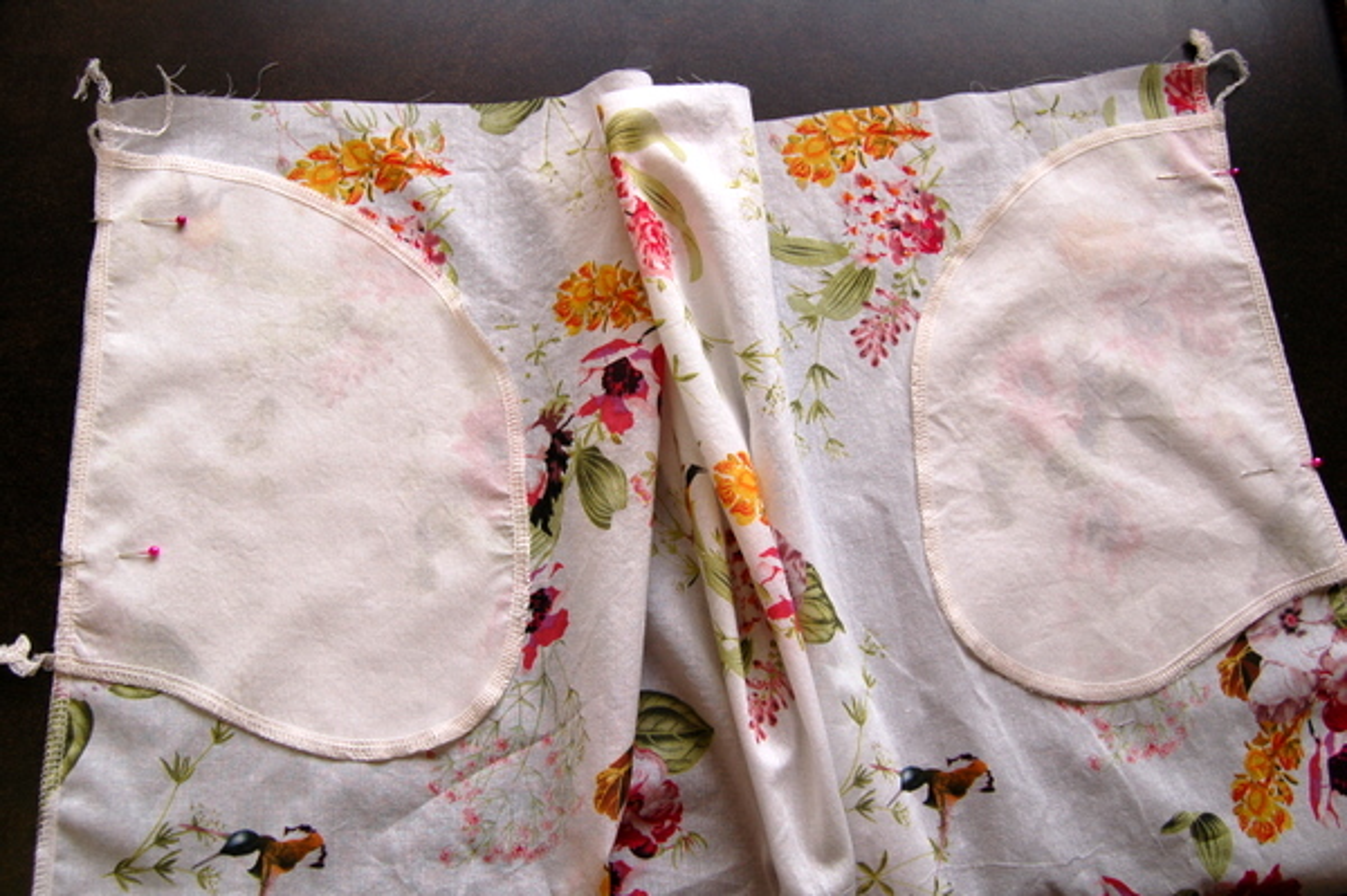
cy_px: 448
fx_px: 1346
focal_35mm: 36
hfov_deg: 53.2
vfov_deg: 36.8
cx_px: 674
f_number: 6.3
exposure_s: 1/160
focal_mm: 24
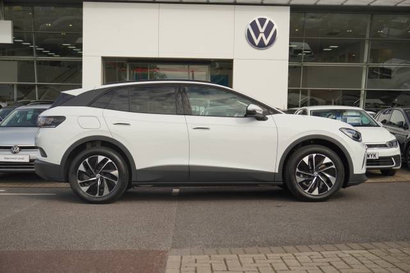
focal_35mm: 45
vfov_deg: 29.8
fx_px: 512
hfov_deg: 43.6
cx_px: 205
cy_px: 136
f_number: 5
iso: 100
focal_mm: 30
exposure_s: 1/250
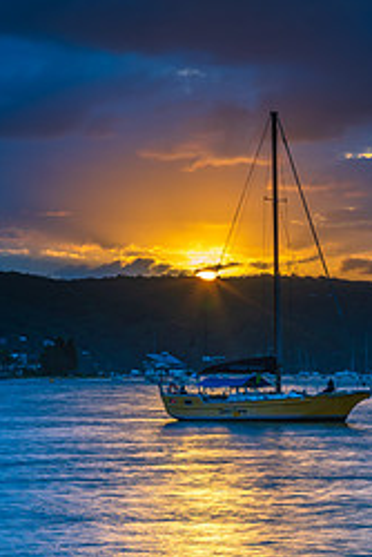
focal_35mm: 153
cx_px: 256
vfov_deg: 13.4
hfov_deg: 9.0
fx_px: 2368
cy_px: 352
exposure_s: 1/2.5
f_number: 14
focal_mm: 85
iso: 64
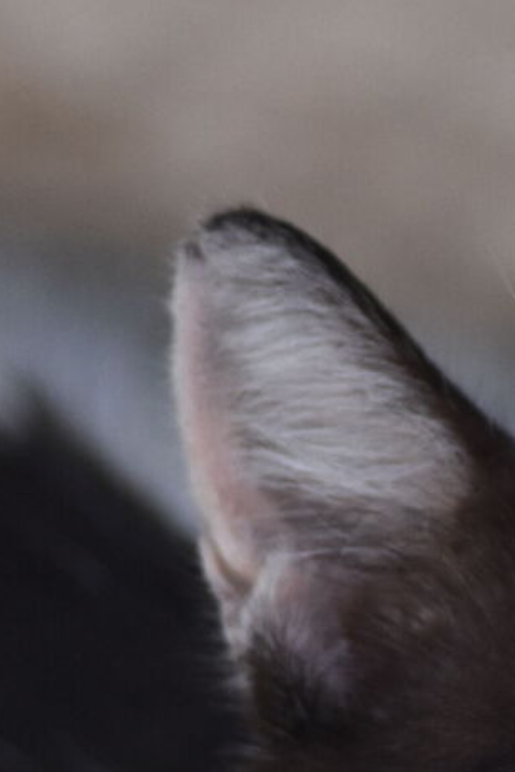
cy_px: 974
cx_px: 873
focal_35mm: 780
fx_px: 16736
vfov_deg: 2.6
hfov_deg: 1.8
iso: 1000
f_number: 3
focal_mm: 100
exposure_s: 1/8000
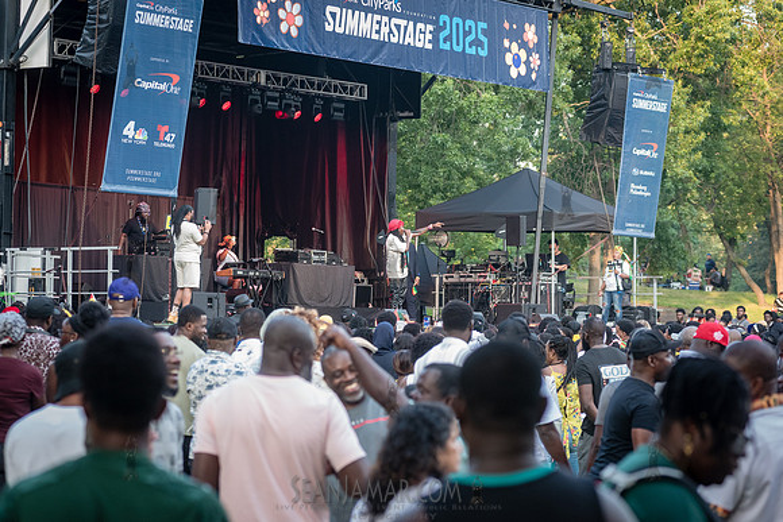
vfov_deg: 13.0
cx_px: 392
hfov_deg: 19.4
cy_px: 261
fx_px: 2295
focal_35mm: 106
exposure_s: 1/400
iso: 2000
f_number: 4
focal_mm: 105
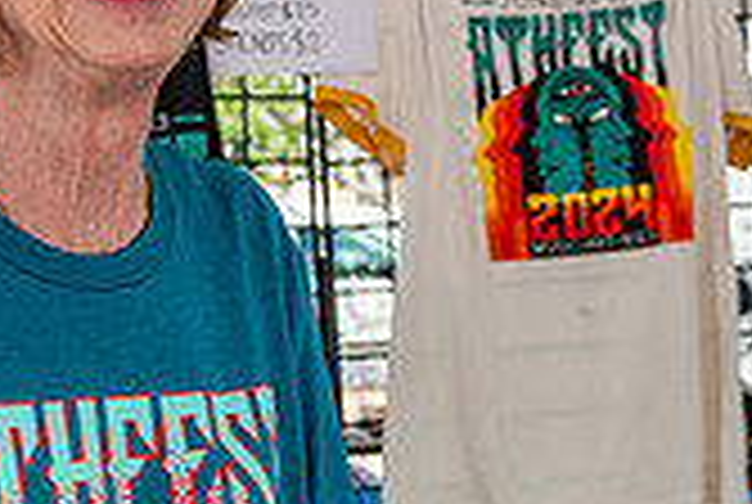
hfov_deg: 21.7
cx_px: 106
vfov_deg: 14.9
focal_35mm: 92
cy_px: 160
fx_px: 1925
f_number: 4
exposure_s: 1/800
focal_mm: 24
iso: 400
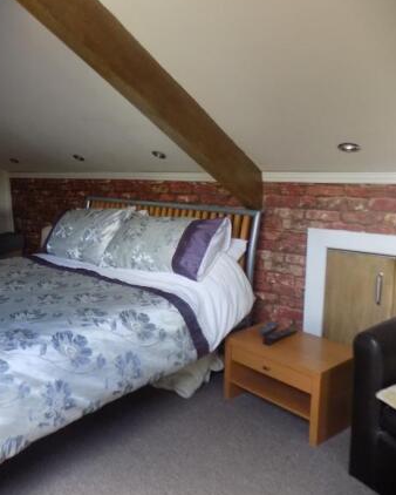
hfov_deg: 44.4
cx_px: 70
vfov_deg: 57.1
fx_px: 454
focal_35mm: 31
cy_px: 241
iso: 160
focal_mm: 4
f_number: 3.1
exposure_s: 1/30
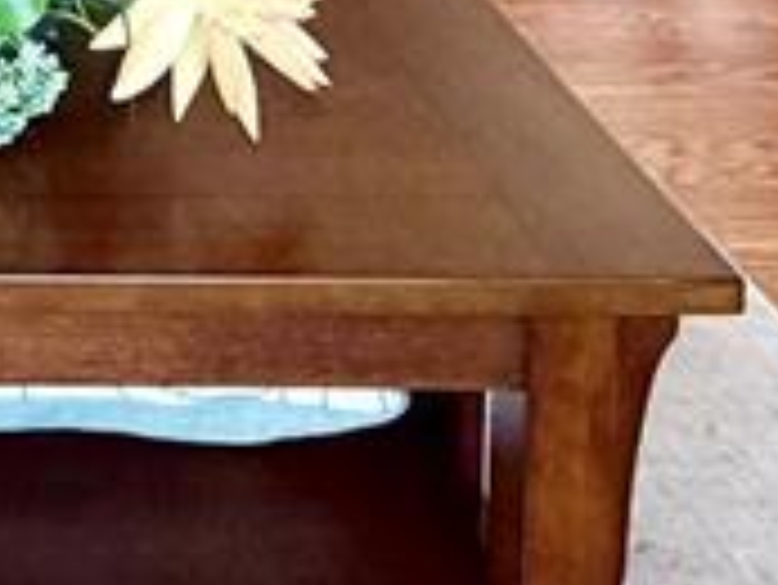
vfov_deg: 13.5
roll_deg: -0.3
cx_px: -243
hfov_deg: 21.3
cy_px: -778
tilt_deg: -1.6
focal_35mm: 83
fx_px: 1867
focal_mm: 2.22
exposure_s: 1/60
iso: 200
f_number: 2.2
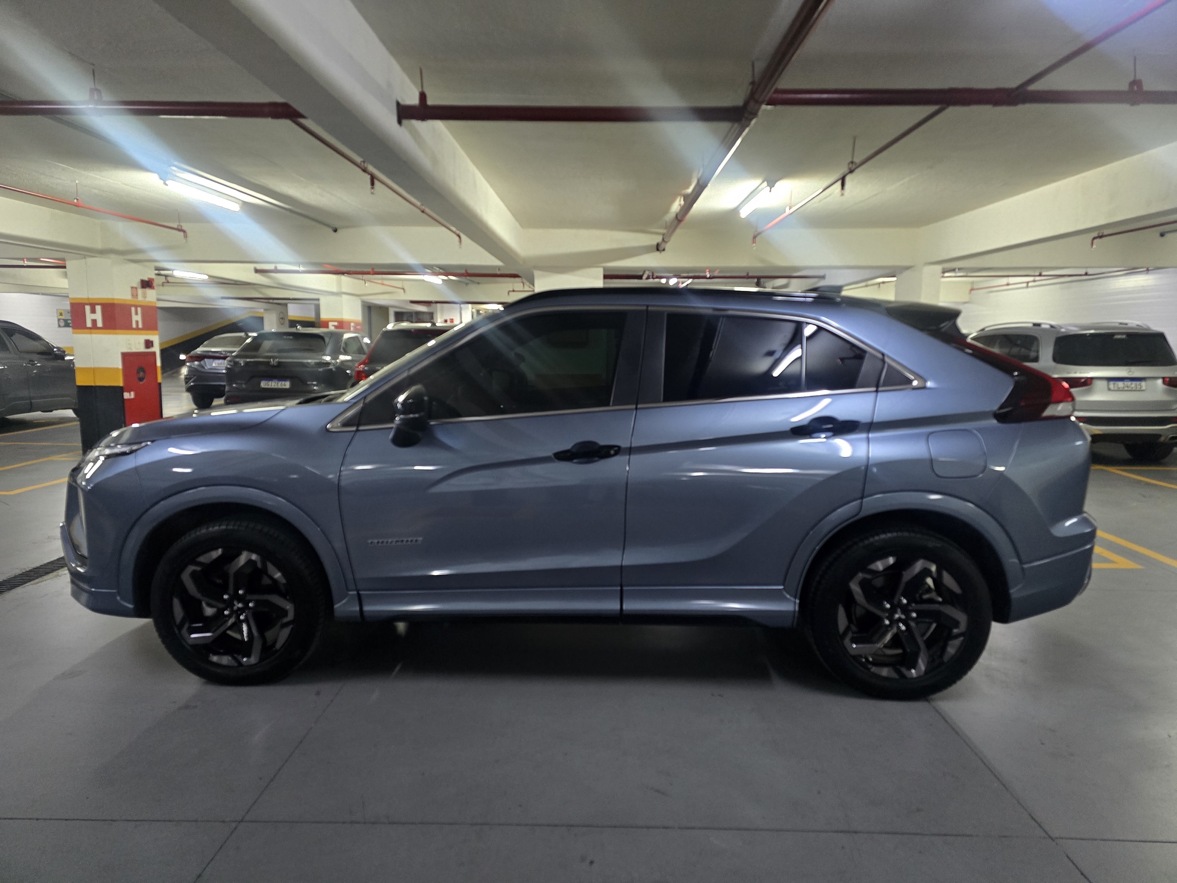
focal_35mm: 23
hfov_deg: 73.9
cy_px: 442
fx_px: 782
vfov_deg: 58.9
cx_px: 588
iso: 1250
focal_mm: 6.3
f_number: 1.7
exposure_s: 1/60
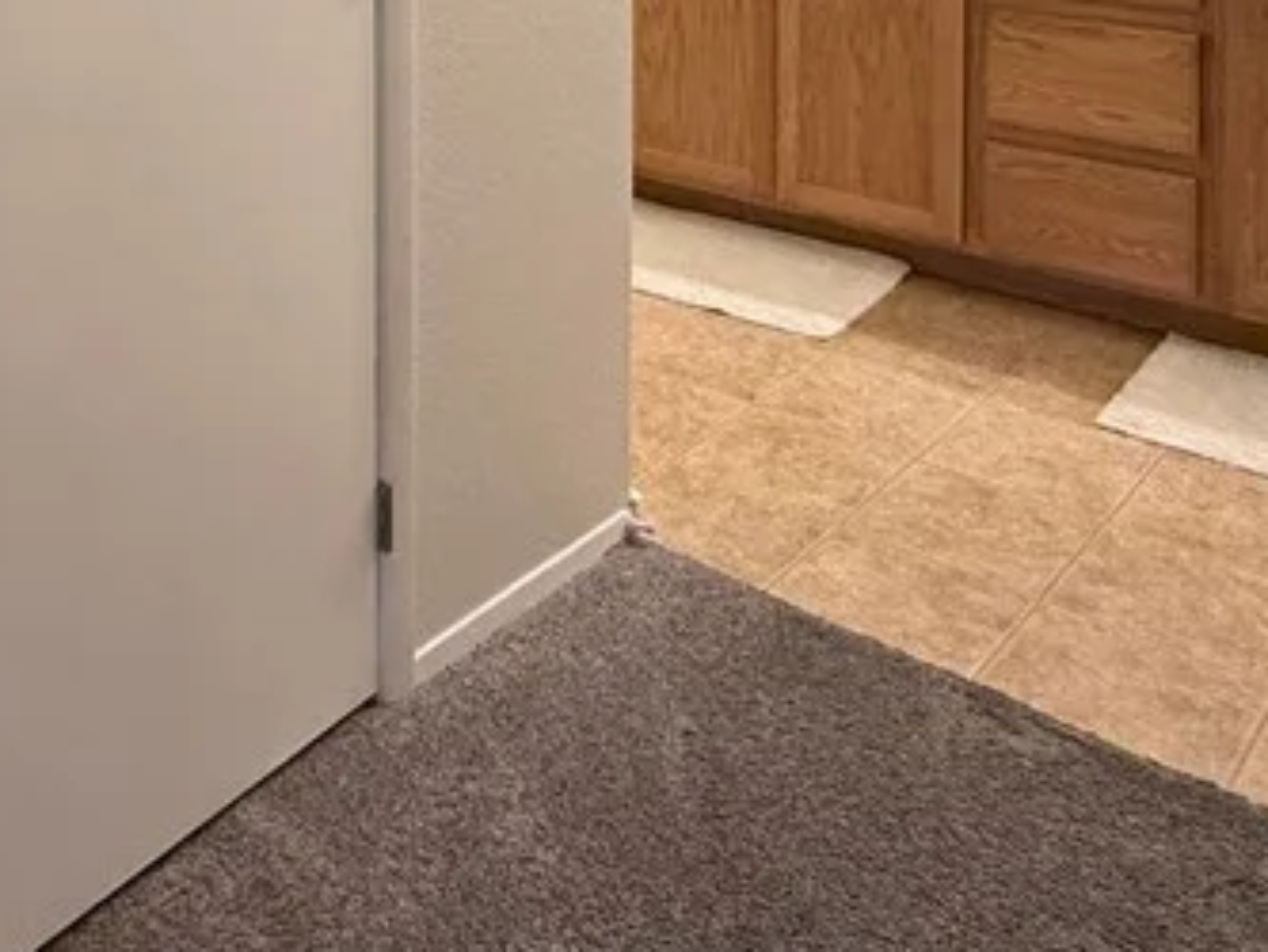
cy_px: -228
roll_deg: +0.5
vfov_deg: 28.6
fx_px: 1576
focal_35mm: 43
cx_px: 251
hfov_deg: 41.9
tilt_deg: -2.1
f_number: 2.2
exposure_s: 1/120
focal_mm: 2.22
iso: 400
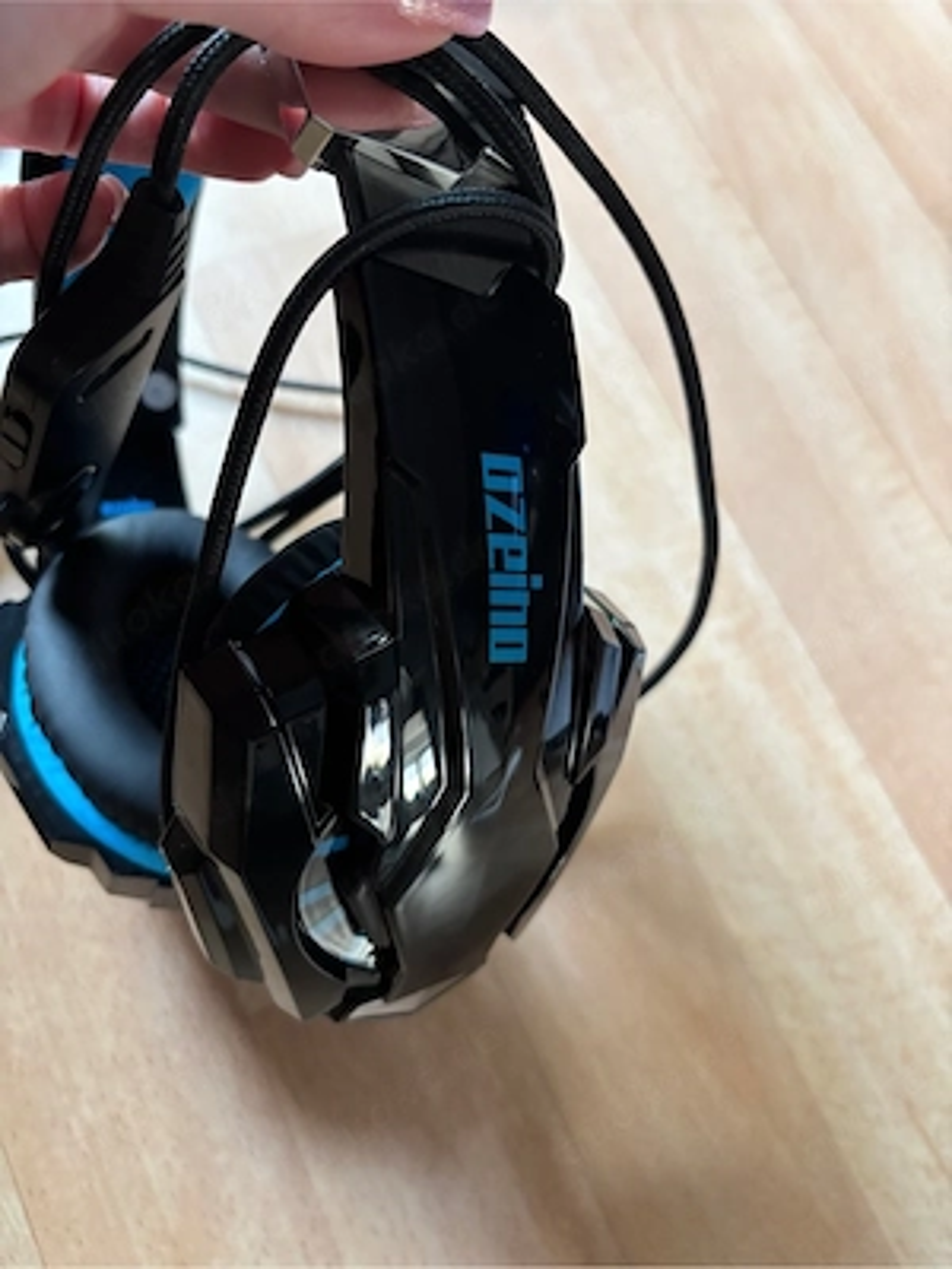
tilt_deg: -70.9
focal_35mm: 26
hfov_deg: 53.1
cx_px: 476
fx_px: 953
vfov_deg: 67.3
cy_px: 634
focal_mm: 5.96
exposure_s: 1/60
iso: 320
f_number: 1.6
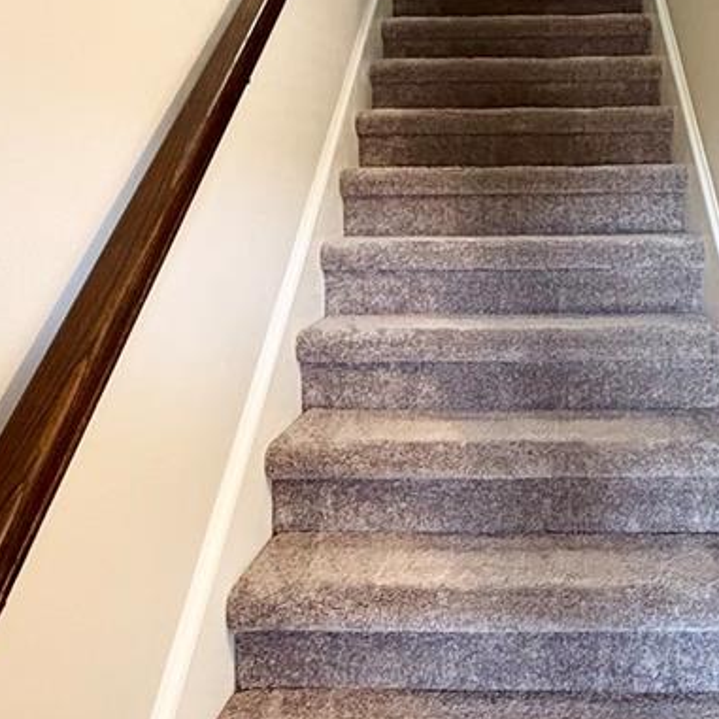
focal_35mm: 39
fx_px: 916
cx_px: 496
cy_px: 287
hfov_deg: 42.1
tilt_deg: -4.9
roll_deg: -0.4
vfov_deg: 42.6
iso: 400
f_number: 2.2
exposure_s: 1/60
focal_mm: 2.22
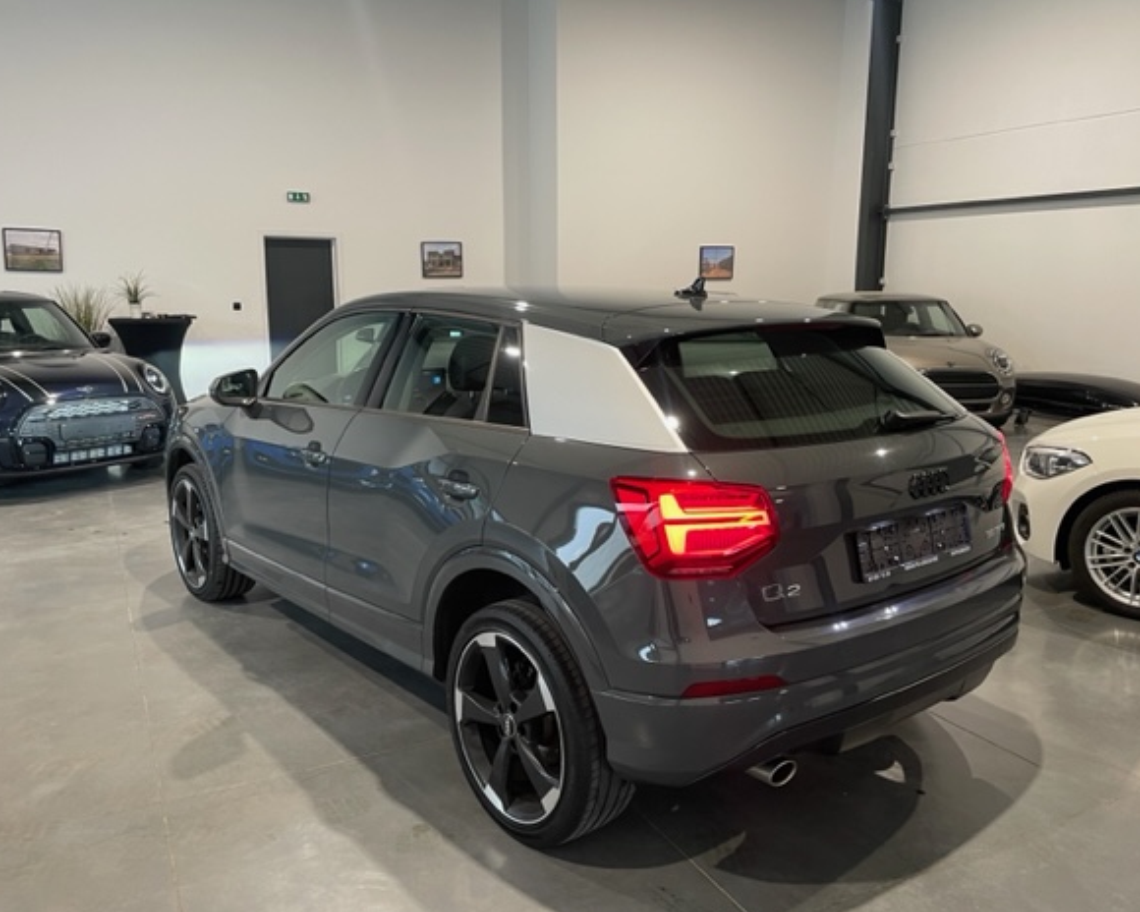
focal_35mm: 28
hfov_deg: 62.2
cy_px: 466
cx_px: 570
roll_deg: -0.3
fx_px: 945
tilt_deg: -11.7
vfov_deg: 51.5
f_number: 1.6
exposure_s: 1/50
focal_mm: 4.2
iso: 80
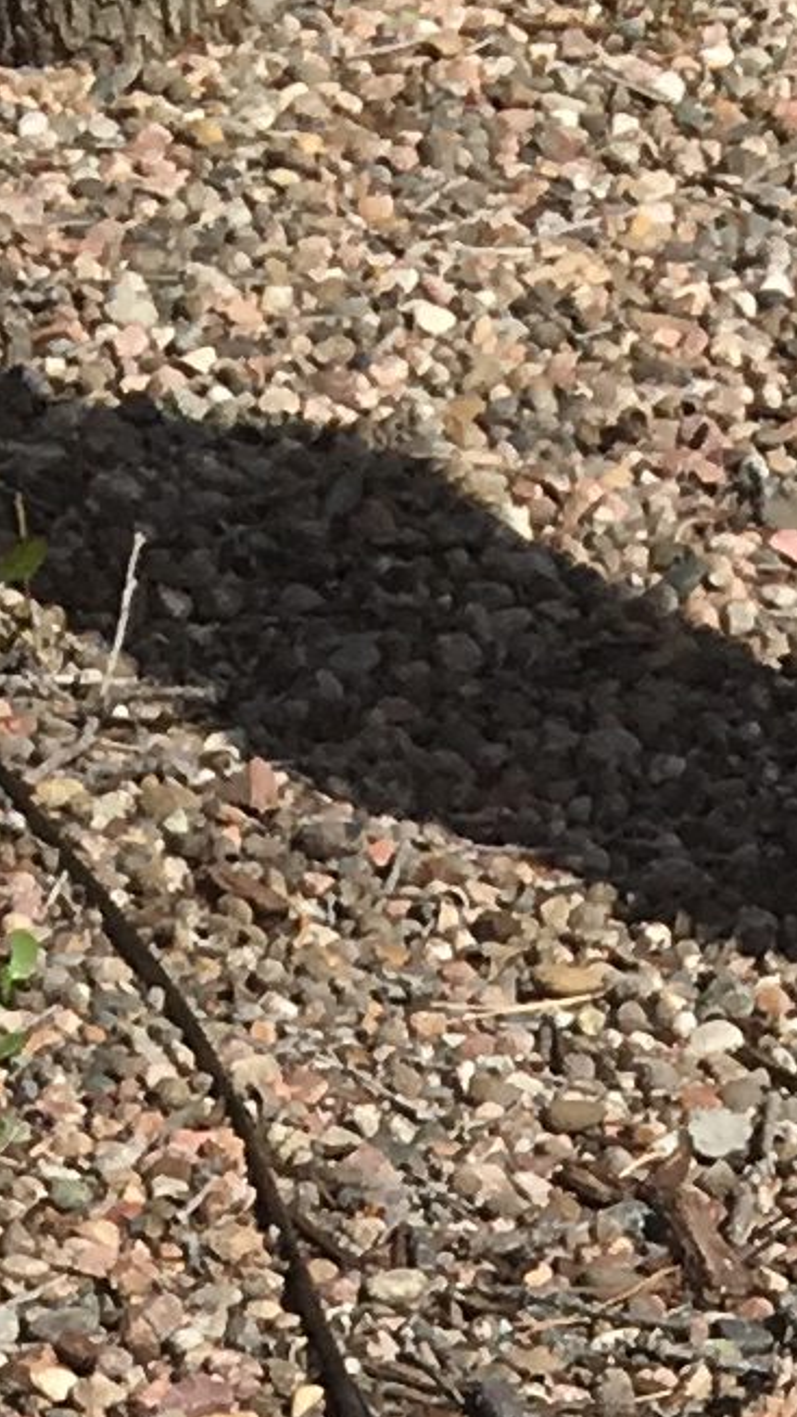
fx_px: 7331
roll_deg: +1.4
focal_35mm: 195
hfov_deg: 6.2
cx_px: 1073
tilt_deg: -43.1
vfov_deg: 9.1
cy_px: 4106
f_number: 2.2
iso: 25
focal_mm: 4.15
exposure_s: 1/2404
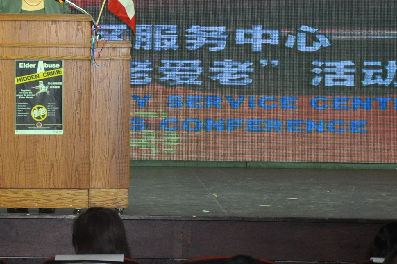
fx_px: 2412
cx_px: 71
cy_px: 41
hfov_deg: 9.4
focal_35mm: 219
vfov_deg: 6.2
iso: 800
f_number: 5.3
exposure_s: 1/60
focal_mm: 62
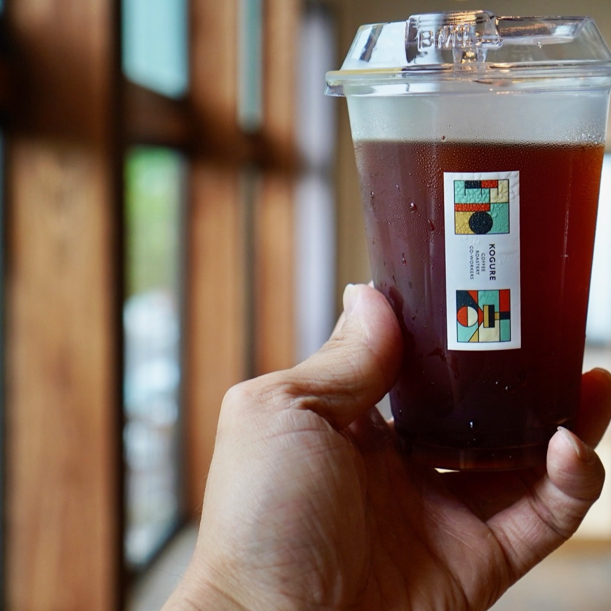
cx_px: 466
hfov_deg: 24.0
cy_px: 296
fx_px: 1418
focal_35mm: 71
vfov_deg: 24.3
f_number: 4
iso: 500
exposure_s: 1/160
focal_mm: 35
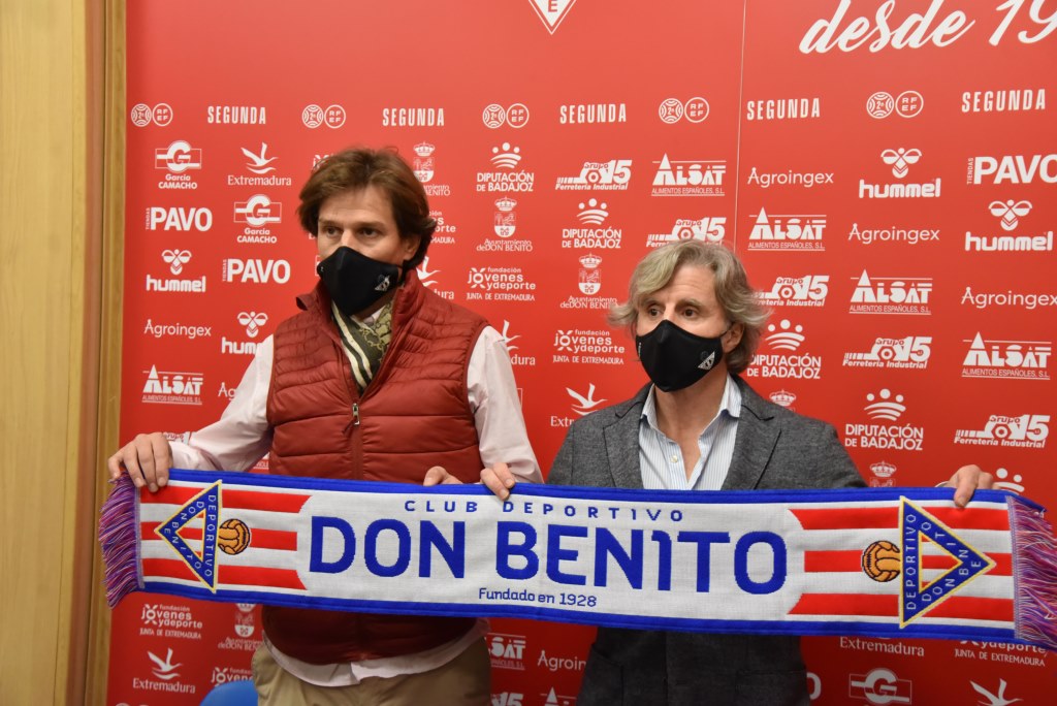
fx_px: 1410
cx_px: 528
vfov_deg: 28.1
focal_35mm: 48
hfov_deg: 41.1
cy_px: 353
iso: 4000
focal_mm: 48
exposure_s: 1/250
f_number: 4.2
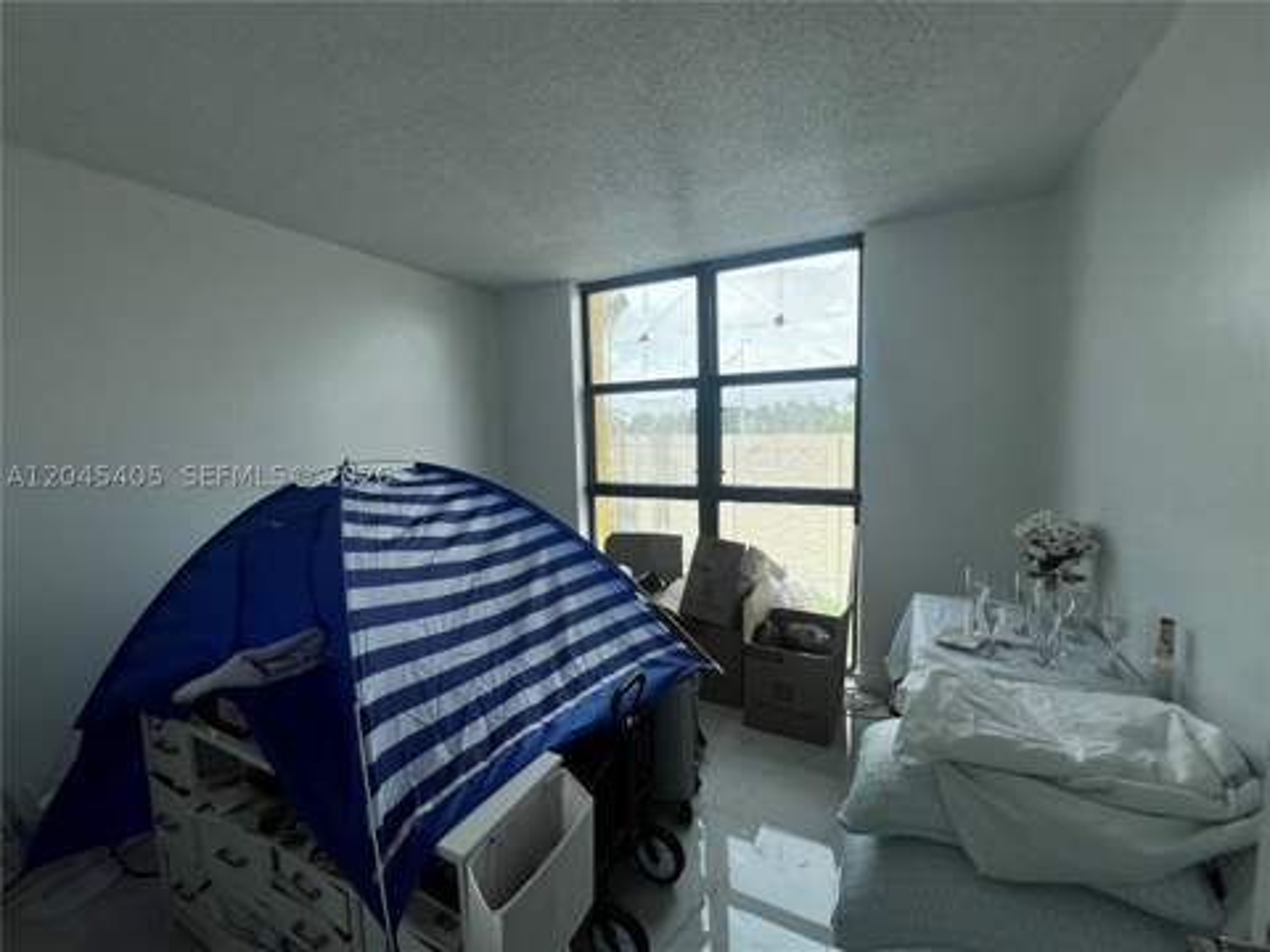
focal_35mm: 13
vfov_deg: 89.9
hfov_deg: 106.2
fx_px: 477
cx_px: 635
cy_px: 476
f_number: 1.8
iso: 32
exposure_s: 1/567
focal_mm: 1.57
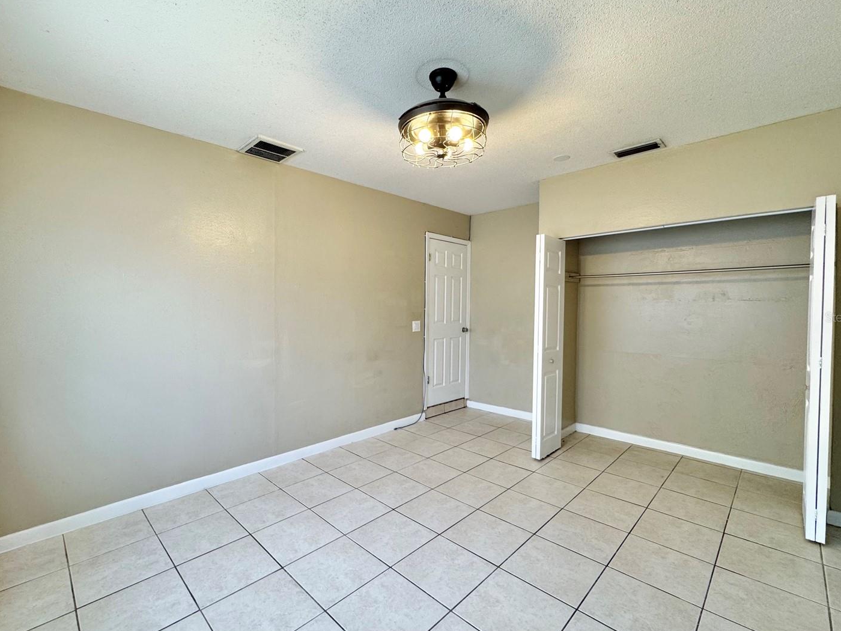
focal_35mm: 16
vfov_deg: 78.1
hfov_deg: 94.4
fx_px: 389
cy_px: 317
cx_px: 402
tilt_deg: -1.6
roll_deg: -0.2
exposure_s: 1/120
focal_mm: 2.22
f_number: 2.2
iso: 200
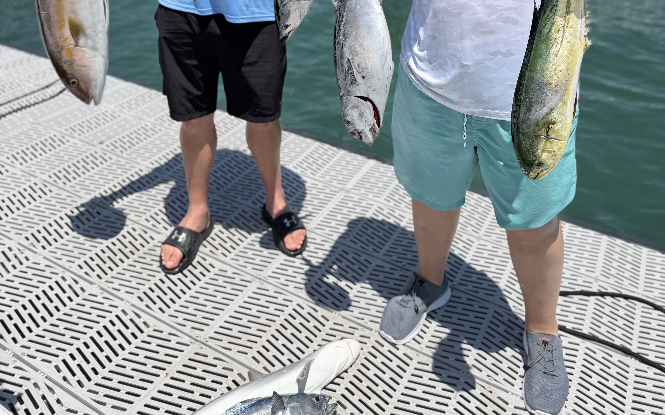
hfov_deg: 56.7
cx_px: 333
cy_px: -13
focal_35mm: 34
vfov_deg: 33.6
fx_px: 616
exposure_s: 1/7353
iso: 80
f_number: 1.78
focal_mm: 6.76
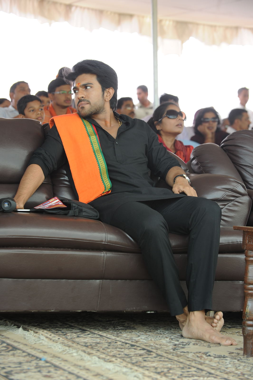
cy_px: 190
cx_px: 126
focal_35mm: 100
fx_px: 1055
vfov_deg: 20.4
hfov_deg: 13.7
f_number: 6.3
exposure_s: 1/125
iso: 500
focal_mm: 100
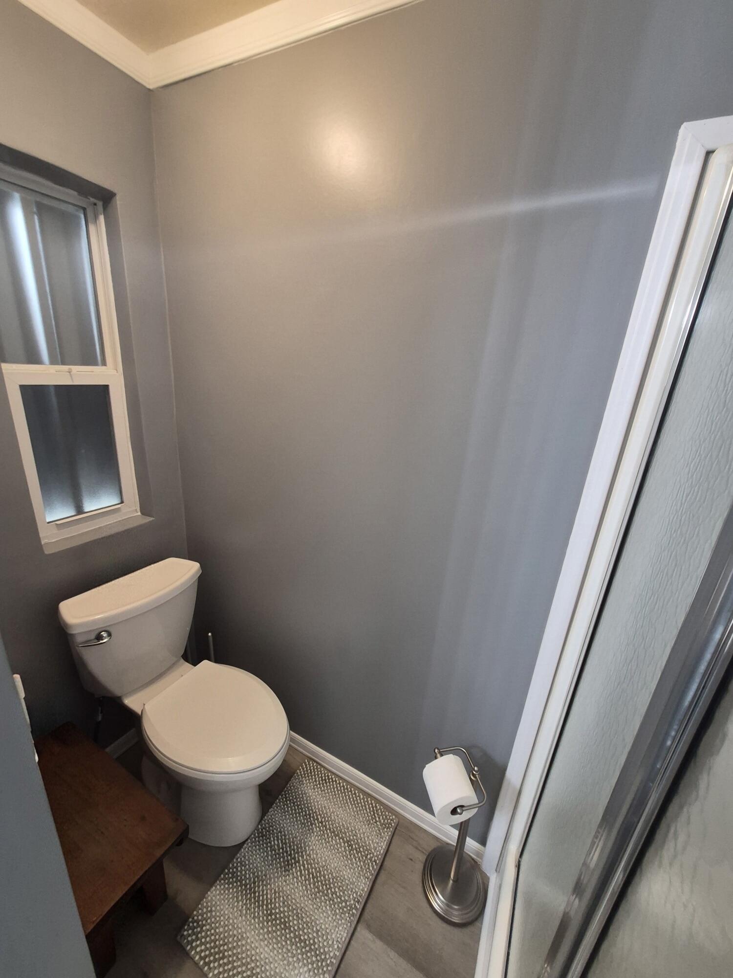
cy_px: 489
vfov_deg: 106.2
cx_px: 366
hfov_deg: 89.9
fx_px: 367
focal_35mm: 13
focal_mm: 1.74
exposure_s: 1/60
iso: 320
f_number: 2.2
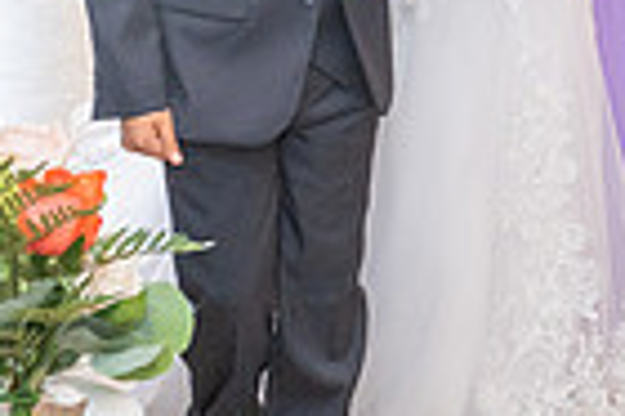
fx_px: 1873
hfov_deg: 18.3
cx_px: 674
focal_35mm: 108
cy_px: -204
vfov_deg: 12.1
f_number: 5
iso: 1250
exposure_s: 1/200
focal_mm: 26
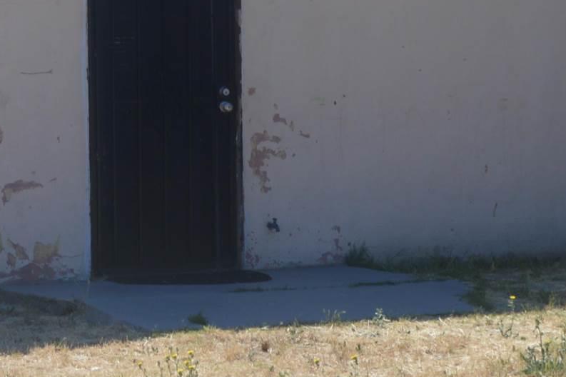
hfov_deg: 13.4
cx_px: -40
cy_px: 106
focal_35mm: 151
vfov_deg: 9.1
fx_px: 2373
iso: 100
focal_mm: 26
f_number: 7.1
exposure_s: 1/200
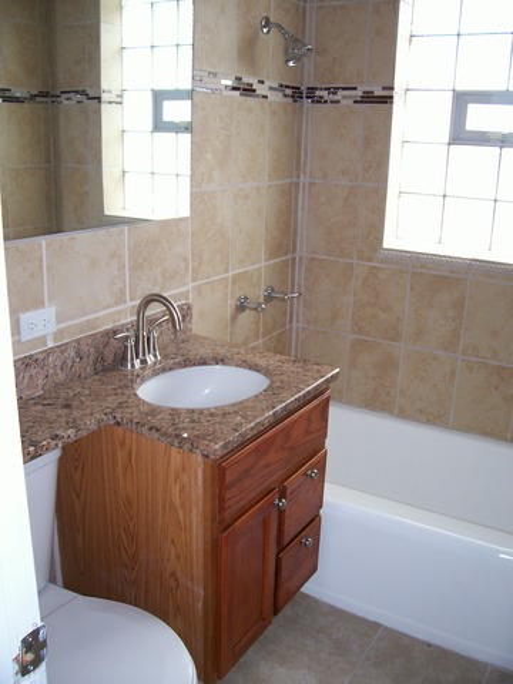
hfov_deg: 41.8
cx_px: 256
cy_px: 342
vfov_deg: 54.0
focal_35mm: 34
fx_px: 672
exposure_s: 1/112
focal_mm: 5.6
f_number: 2.7
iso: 140
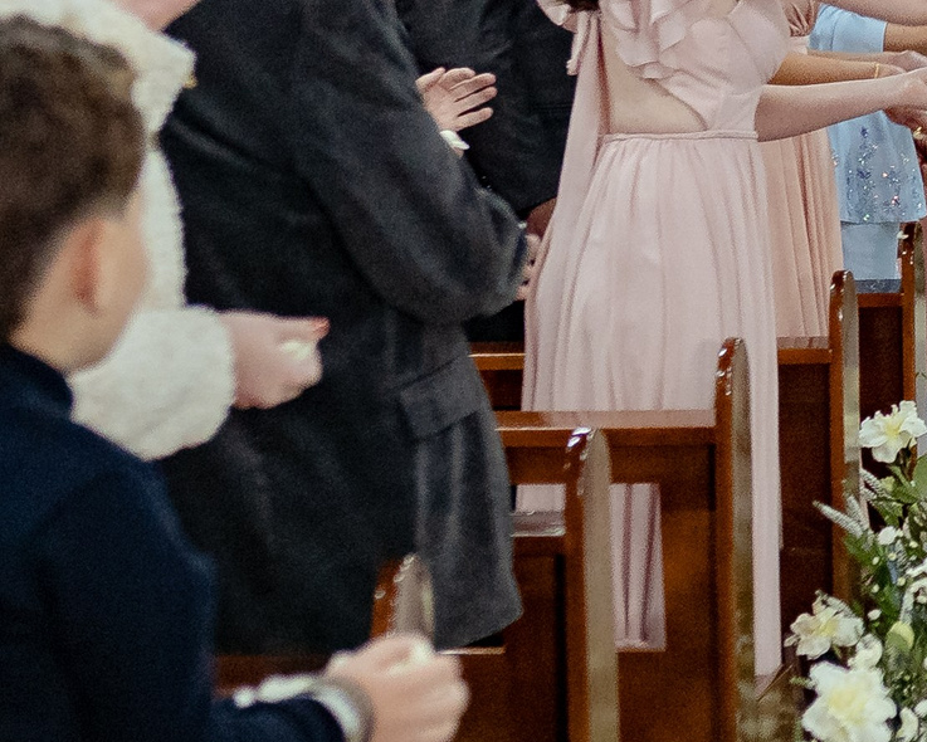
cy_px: 177
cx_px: 1570
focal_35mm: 173
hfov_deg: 10.6
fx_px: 4748
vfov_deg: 8.9
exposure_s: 1/200
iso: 2000
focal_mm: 35
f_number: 2.2
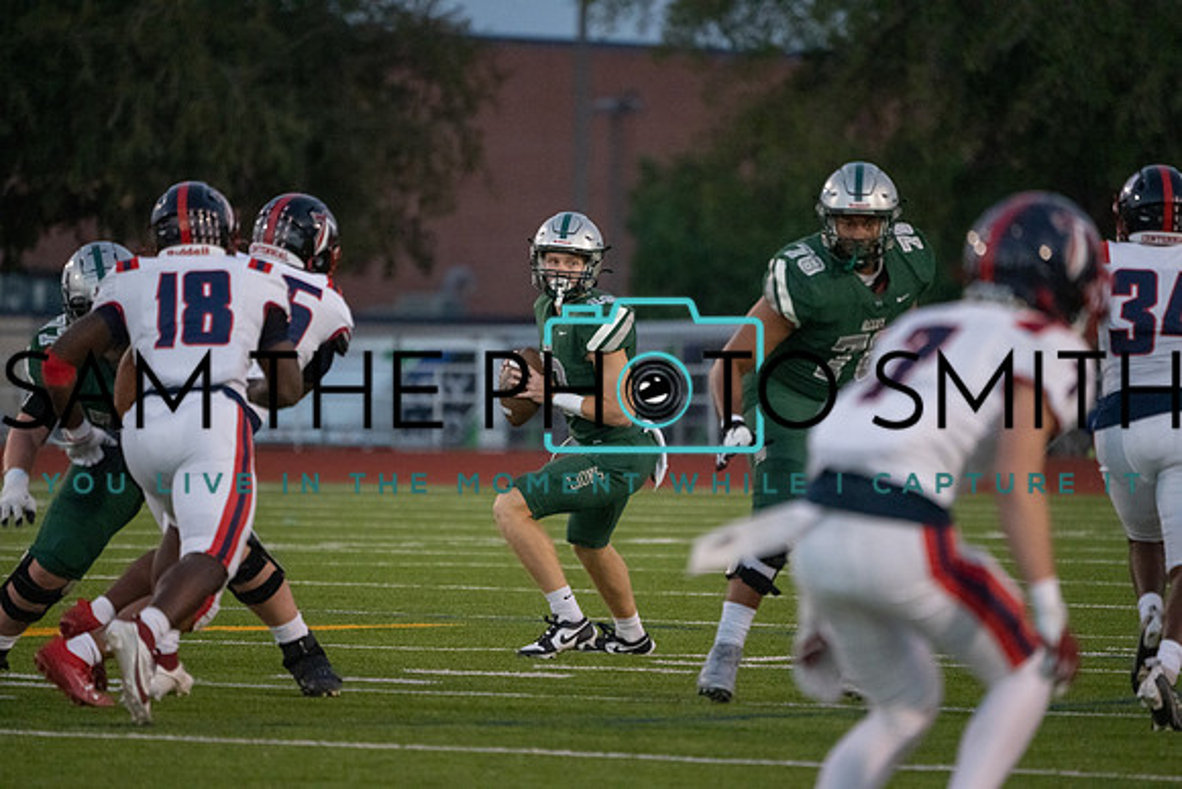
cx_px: 591
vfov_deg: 3.4
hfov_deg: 5.2
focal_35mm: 400
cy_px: 394
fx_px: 13136
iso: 12800
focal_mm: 400
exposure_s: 1/1250
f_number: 5.6
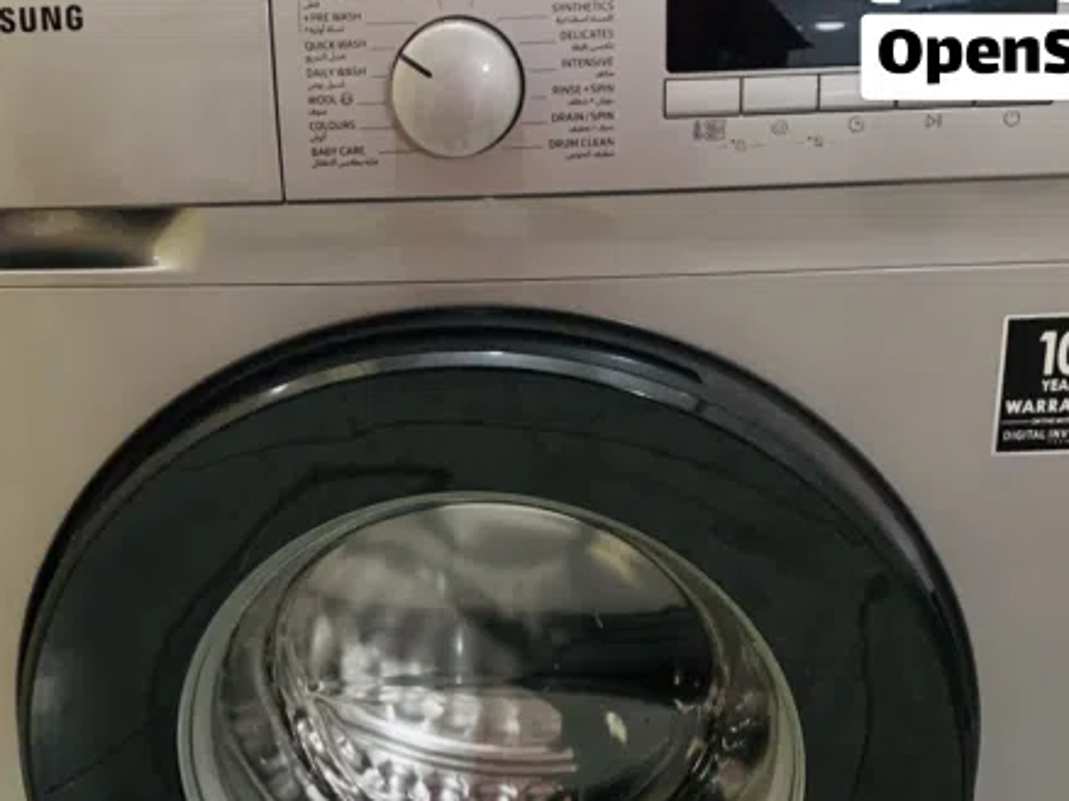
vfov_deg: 37.6
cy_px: 452
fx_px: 1173
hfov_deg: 49.0
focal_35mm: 38
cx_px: 493
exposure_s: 1/50
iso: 125
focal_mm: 4.25
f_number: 1.8
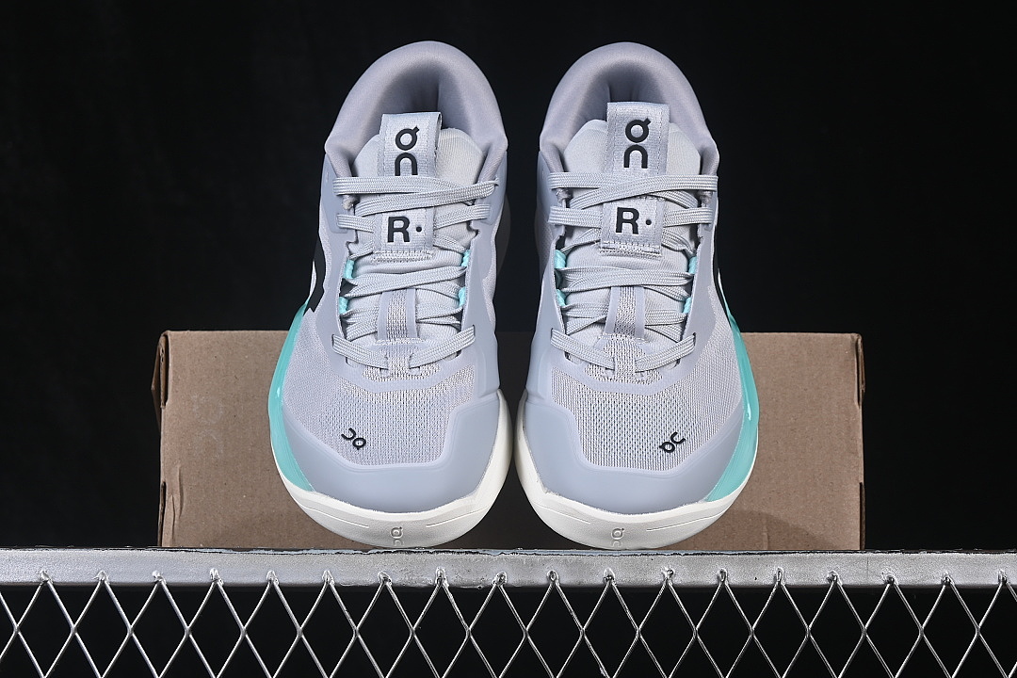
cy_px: 339
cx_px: 508
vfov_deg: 18.2
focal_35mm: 75
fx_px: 2119
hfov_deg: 27.0
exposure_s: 1/80
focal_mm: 50
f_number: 8
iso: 160
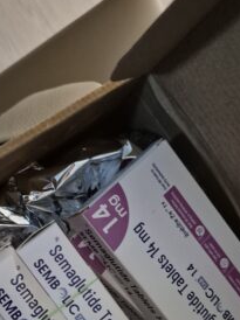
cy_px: 266
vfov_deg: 42.4
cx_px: 107
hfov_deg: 34.3
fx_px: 389
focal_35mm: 42
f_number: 1.8
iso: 1600
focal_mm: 5.4
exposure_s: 1/30
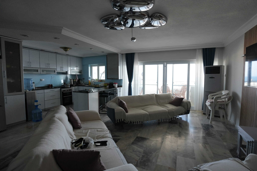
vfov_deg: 70.4
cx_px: 128
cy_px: 86
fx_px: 121
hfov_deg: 93.3
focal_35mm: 17
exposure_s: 1/160
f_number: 4
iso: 800
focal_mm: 17
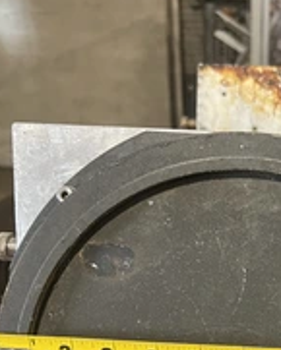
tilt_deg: -24.2
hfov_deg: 25.7
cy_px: 313
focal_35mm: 56
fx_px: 582
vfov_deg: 32.0
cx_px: 285
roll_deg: -3.1
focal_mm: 5.7
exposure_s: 1/60
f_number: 1.5
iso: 500
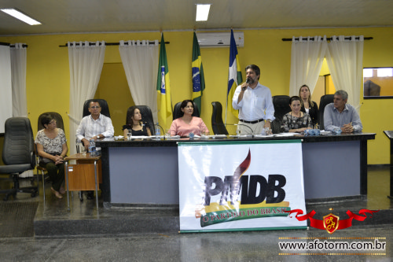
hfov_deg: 49.6
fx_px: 426
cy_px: 131
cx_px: 196
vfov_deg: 34.2
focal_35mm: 39
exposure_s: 1/60
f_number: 4.2
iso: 2000
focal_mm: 26
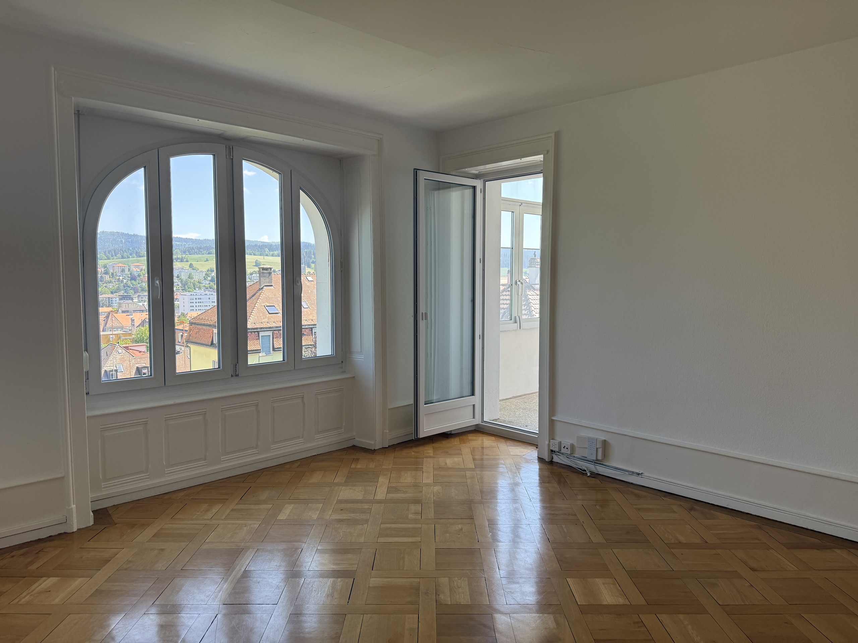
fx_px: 595
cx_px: 429
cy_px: 322
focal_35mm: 24
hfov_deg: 71.6
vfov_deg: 56.8
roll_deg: +0.3
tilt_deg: -3.7
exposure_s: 1/414
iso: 100
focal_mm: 6.76
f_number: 1.78
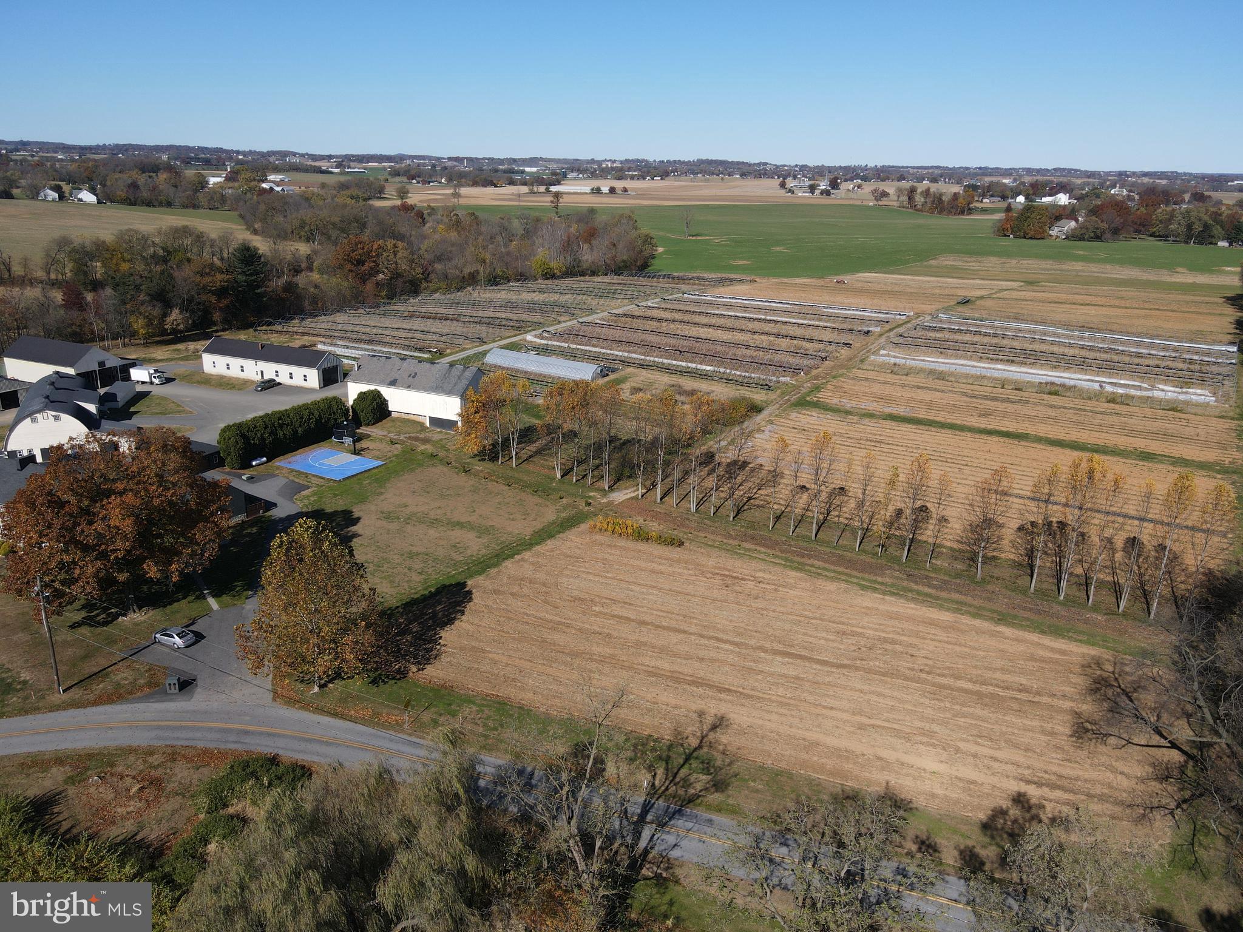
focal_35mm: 24
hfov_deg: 71.6
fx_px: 862
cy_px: 466
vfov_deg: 56.8
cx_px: 622
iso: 100
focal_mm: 4.5
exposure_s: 1/800
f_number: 2.8
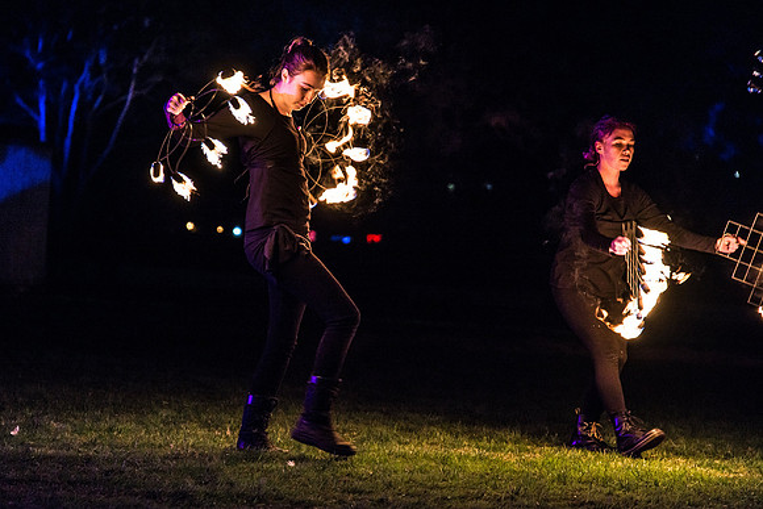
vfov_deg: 13.0
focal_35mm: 105
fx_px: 2226
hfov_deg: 19.5
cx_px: 382
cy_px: 254
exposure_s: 1/125
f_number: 4
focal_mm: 105
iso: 560
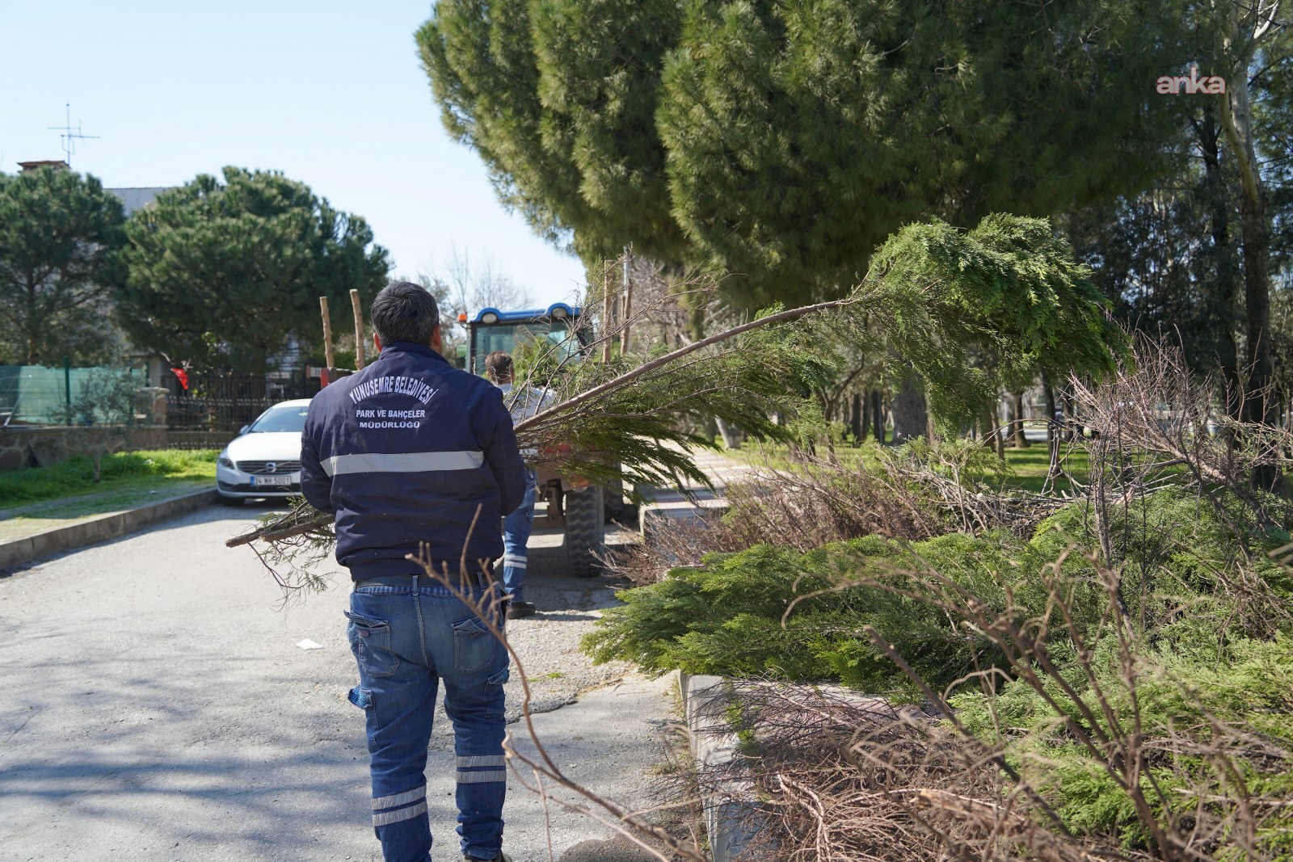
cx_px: 646
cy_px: 431
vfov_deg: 38.9
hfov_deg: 55.8
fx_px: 1221
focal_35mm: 34
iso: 100
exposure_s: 1/320
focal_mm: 34
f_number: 4.5
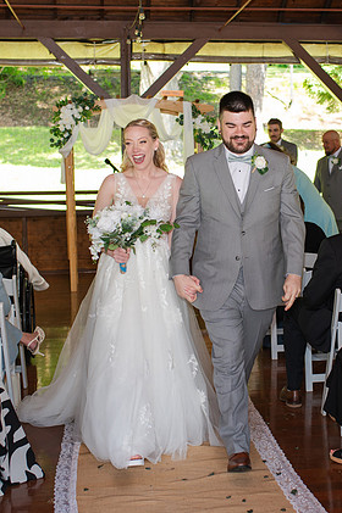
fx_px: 856
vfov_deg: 33.4
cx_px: 241
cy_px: 228
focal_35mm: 60
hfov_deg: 22.4
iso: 250
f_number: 3.2
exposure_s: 1/200
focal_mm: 35
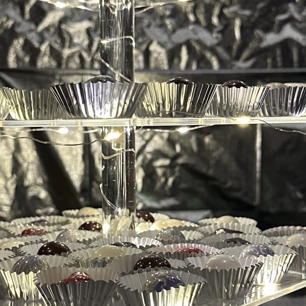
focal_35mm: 69
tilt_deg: -4.9
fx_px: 690
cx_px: 128
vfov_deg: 25.0
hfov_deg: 25.0
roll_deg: -0.6
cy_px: 175
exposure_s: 1/60
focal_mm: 6.86
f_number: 1.78
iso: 500
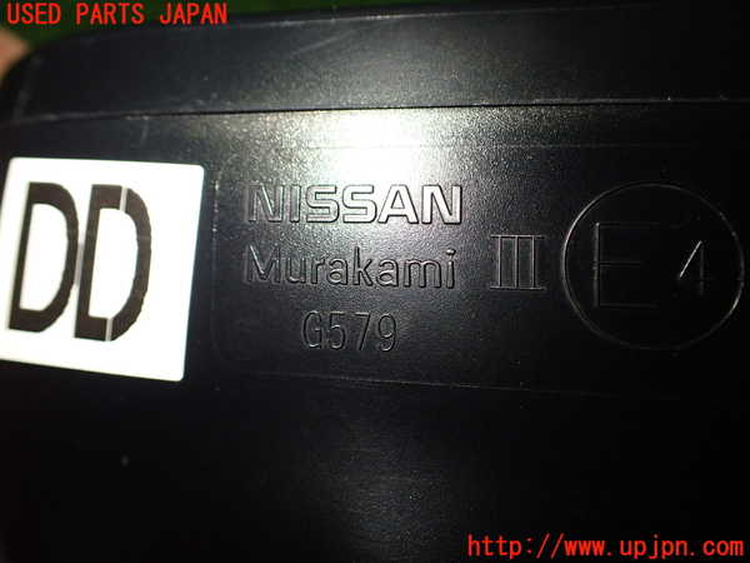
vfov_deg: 46.8
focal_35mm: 30
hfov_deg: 60.0
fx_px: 650
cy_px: 282
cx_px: 375
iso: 320
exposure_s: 1/125
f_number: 2.3
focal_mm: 5.4
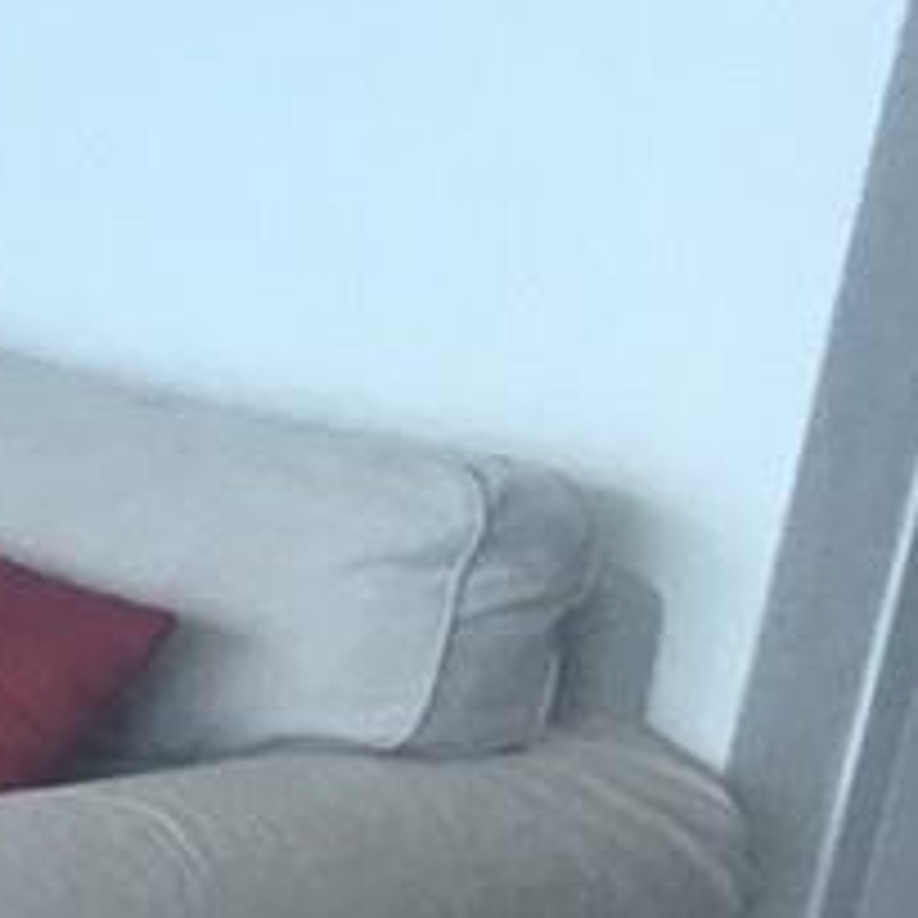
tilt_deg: -17.2
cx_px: -2516
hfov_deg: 7.0
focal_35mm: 201
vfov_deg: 8.7
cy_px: 814
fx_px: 6031
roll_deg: -3.1
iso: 40
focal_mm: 4.15
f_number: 2.2
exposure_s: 1/120
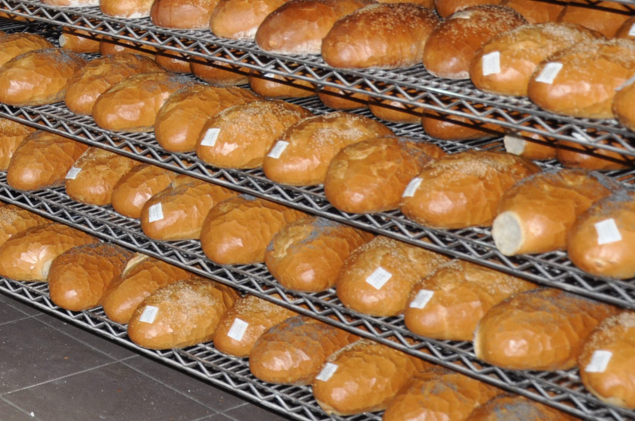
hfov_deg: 19.8
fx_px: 1732
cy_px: -102
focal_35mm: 98
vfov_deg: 13.4
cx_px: -70
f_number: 4
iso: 320
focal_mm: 25
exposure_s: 1/60
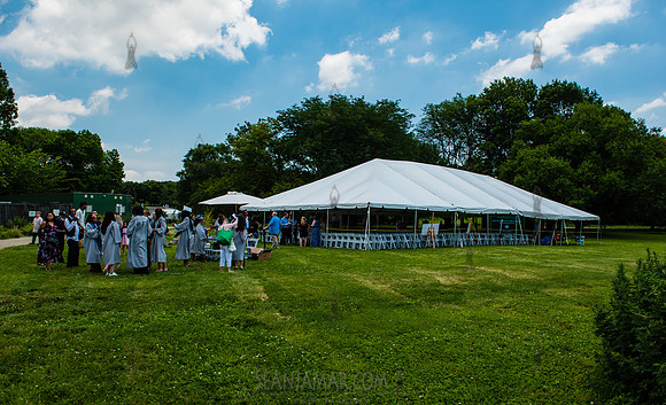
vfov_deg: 47.5
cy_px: 222
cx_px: 333
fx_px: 460
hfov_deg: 71.8
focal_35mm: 26
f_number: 5.6
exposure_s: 1/1000
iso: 200
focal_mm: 24
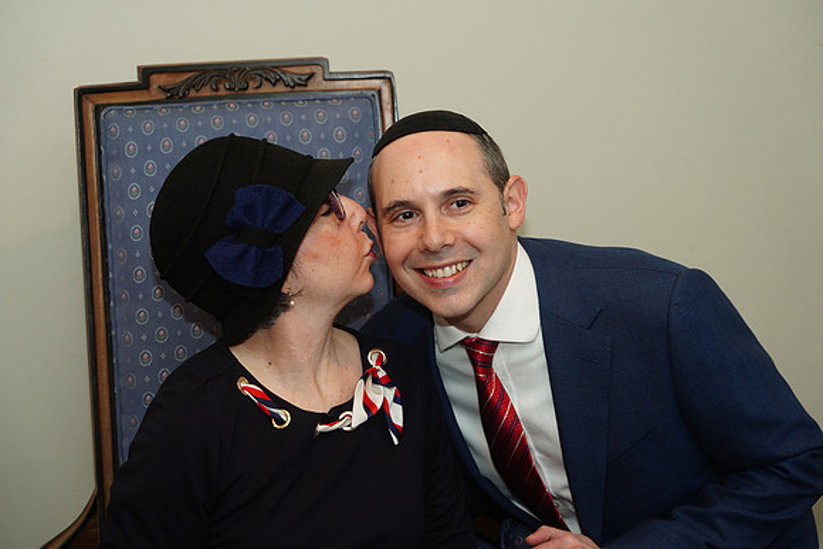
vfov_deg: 16.7
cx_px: 412
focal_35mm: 82
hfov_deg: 24.8
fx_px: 1875
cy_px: 274
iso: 800
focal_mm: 82
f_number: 5
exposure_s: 1/100
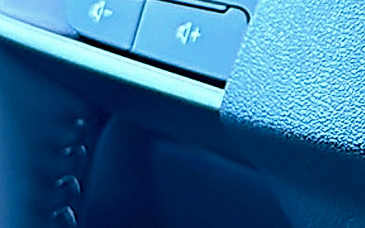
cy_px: -77
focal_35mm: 155
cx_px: 543
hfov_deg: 12.8
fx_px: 1542
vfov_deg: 8.3
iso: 64
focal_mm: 6.86
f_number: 1.78
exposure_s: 1/111
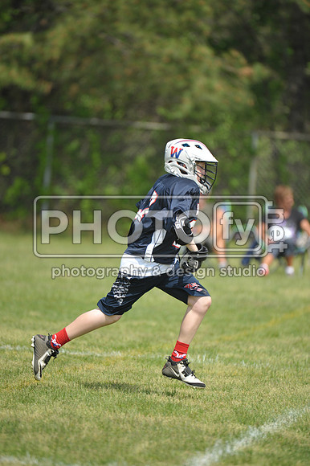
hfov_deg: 3.6
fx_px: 4914
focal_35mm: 380
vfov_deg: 5.4
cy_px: 233
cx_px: 155
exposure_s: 1/3200
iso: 640
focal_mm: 380
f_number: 4
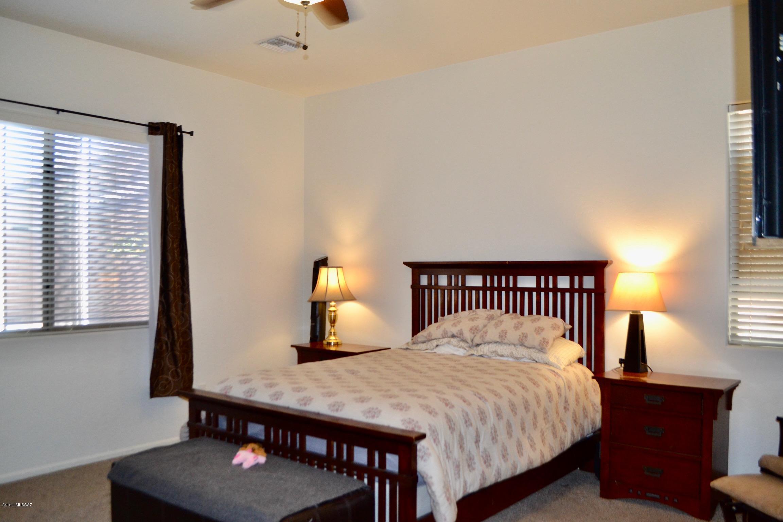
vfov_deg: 43.6
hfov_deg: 61.9
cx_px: 392
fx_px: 652
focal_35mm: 30
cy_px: 261
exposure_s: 1/60
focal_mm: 20
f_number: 3.8
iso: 1100
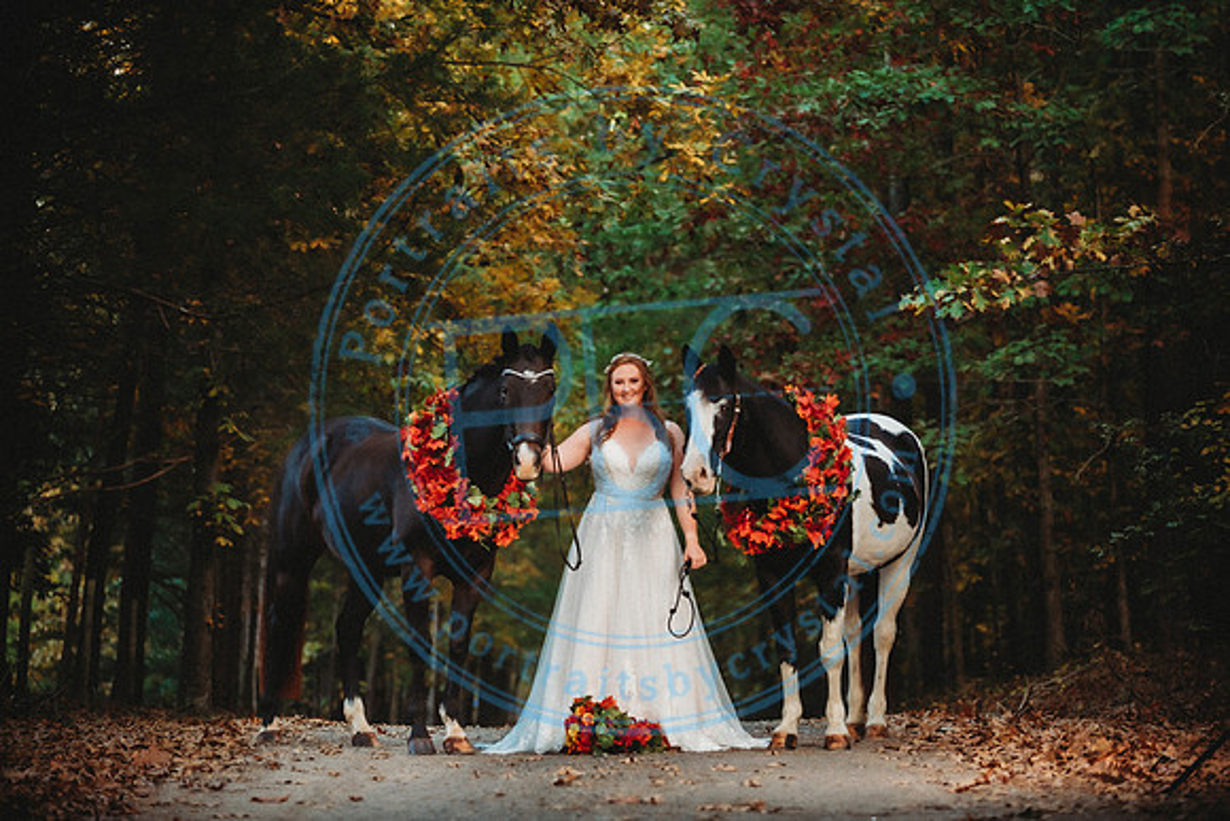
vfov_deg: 12.5
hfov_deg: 18.6
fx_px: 3759
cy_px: 410
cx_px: 615
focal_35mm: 110
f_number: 2.8
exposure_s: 1/320
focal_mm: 110
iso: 400
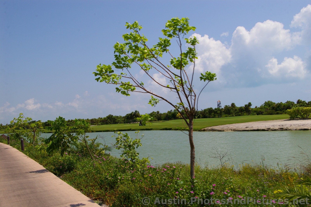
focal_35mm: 39
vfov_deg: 34.2
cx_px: 156
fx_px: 337
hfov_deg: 49.6
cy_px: 104
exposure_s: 1/250
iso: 200
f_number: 13
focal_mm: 26
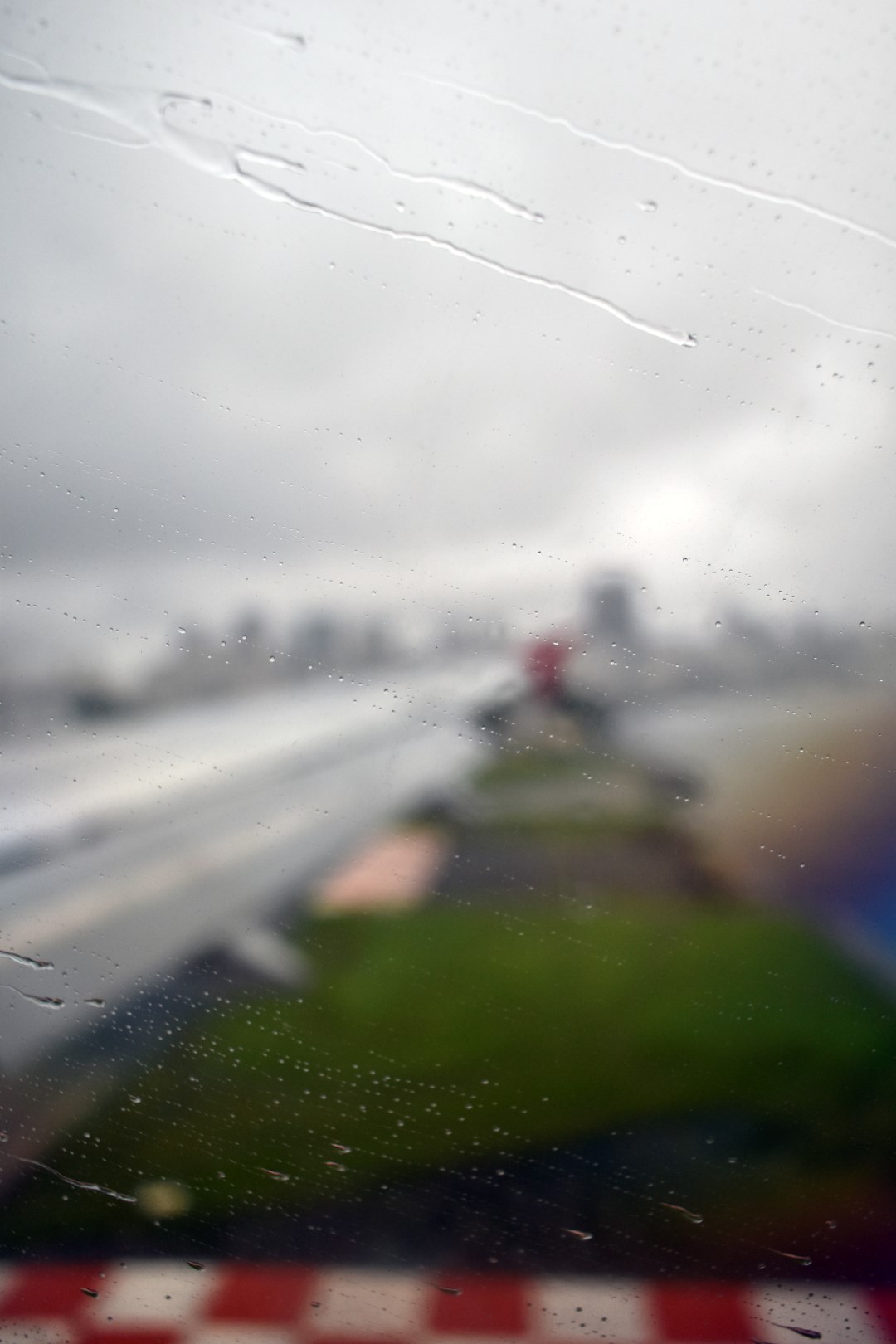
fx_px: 1120
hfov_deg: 43.6
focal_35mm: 30
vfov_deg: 61.9
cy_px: 672
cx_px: 448
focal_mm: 20
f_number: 4
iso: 500
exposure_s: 1/1000
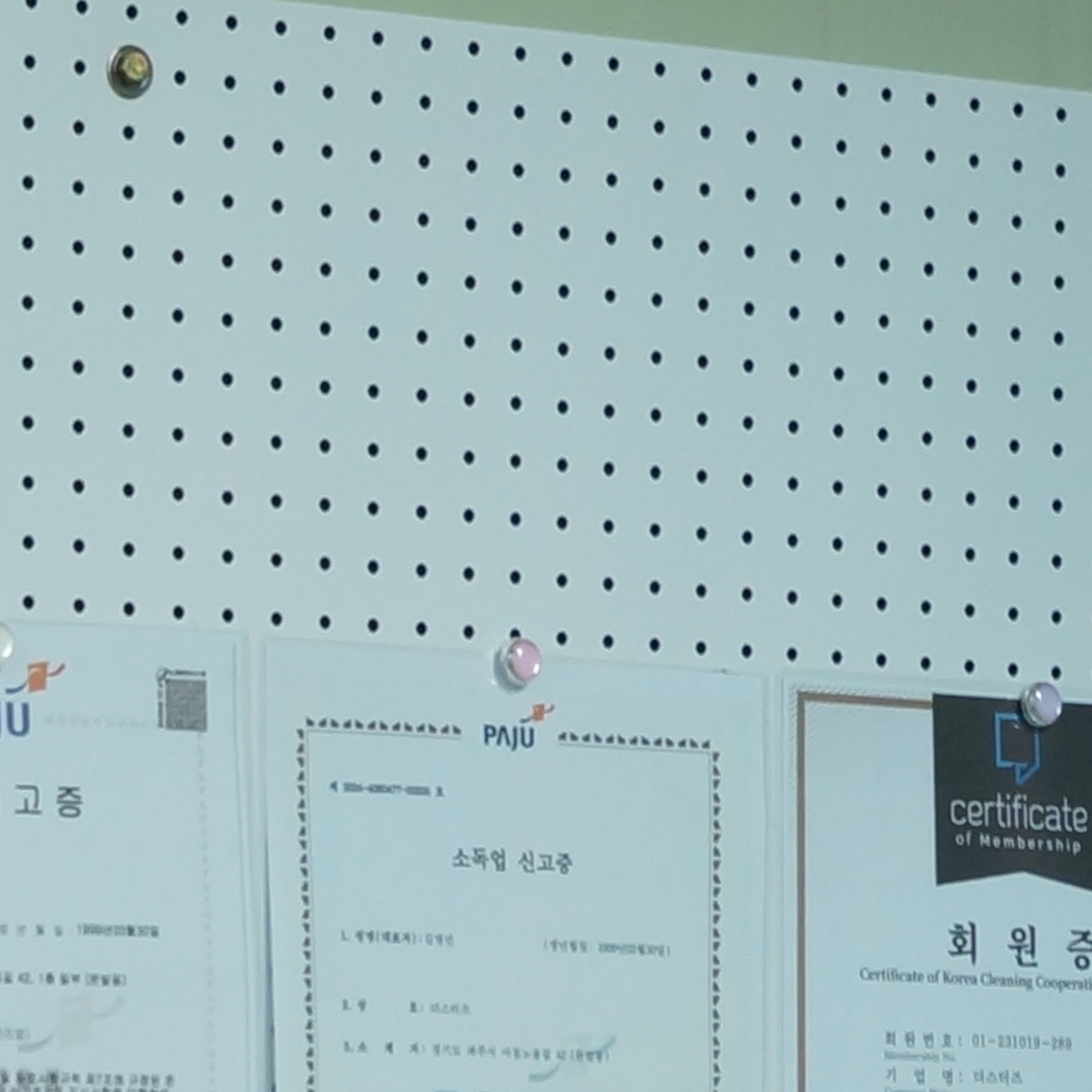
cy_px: 1934
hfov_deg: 8.9
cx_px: -1810
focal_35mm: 171
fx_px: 6103
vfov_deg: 9.7
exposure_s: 1/60
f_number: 4.5
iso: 400
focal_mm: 24
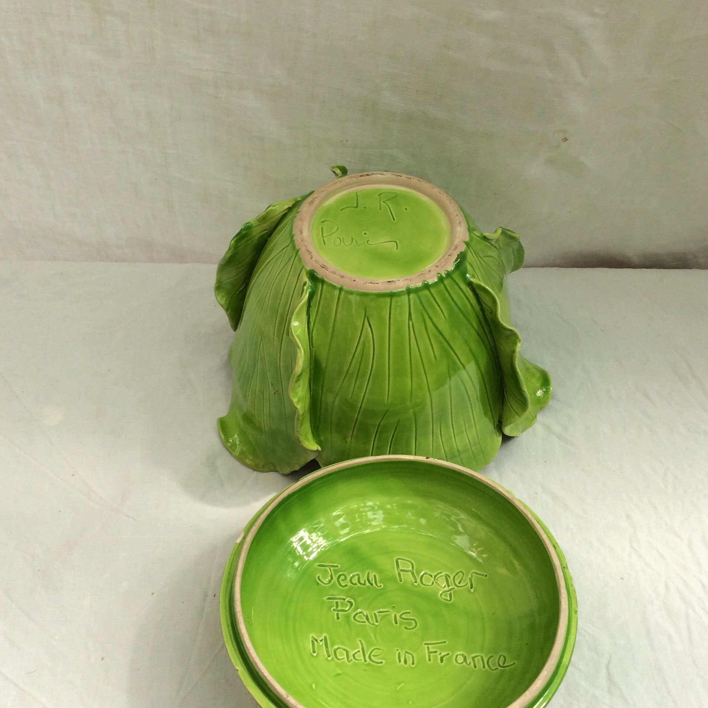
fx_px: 879
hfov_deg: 43.9
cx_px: 354
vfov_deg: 43.7
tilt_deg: -52.6
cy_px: 409
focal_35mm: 38
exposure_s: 1/314
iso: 32
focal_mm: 3.3
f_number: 2.4
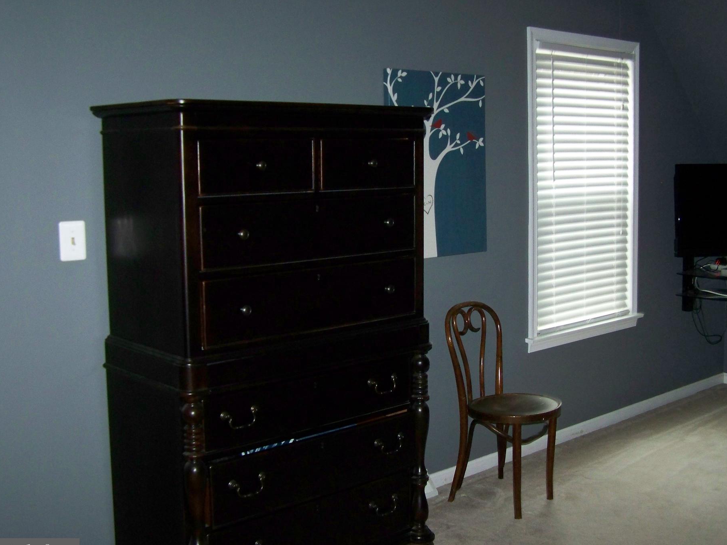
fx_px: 903
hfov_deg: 43.8
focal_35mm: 43
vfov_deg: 33.6
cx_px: 390
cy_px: 263
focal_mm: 6.3
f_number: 2.8
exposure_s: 1/30
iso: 200
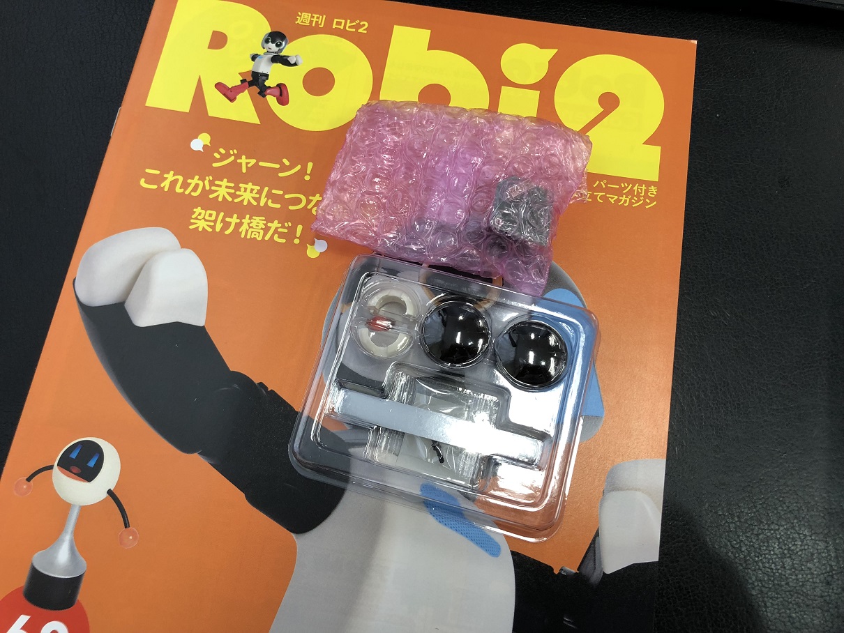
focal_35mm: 28
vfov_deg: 49.8
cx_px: 422
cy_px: 316
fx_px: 683
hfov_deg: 63.4
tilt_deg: -74.6
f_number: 1.8
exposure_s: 1/33
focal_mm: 3.99
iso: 25
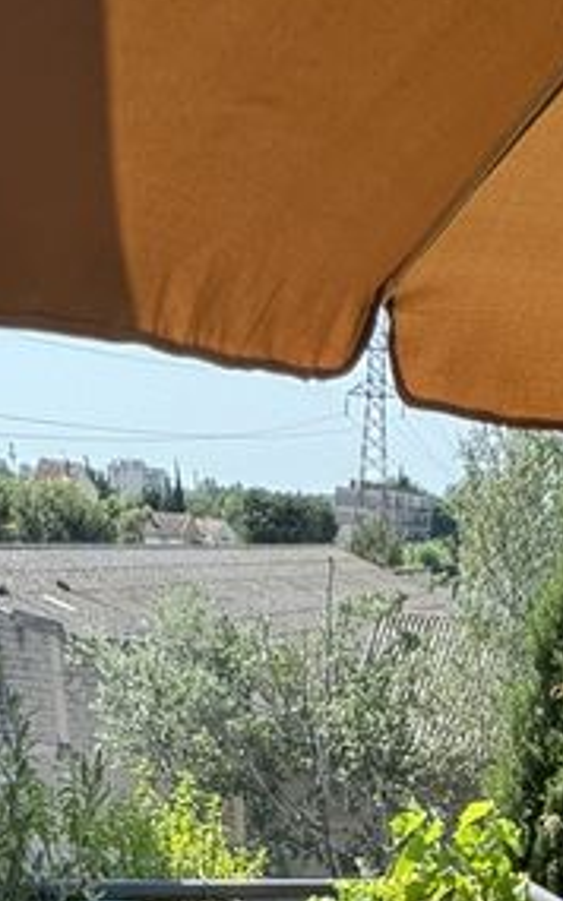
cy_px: 1555
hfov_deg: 24.7
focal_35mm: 52
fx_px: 1277
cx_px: 395
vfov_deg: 23.5
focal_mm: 2.22
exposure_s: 1/529
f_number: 2.2
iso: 40
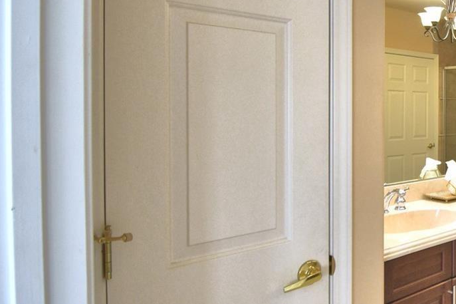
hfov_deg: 43.2
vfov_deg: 37.6
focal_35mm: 35
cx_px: 494
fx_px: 443
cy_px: 115
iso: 400
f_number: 4.5
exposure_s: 1/125
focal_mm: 10
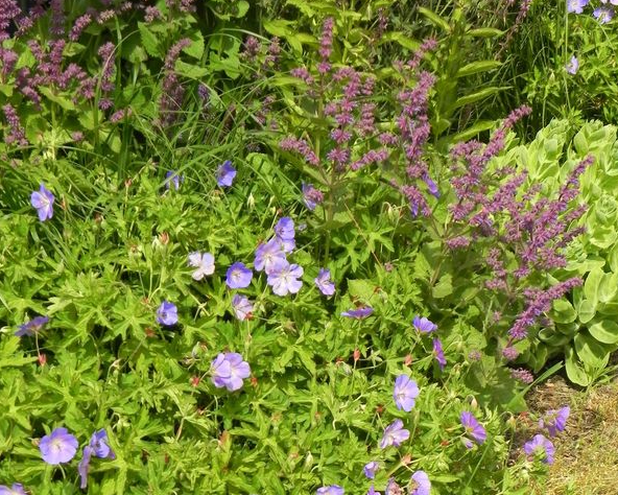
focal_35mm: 87
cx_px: 311
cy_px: 395
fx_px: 1592
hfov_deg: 22.0
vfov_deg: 17.5
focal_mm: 11.8
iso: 160
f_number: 4
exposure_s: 1/1000
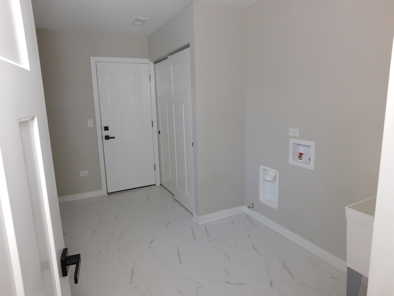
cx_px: 197
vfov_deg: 58.9
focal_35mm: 23
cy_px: 148
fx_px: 262
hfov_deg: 73.9
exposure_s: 1/30
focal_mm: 4
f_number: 3
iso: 125
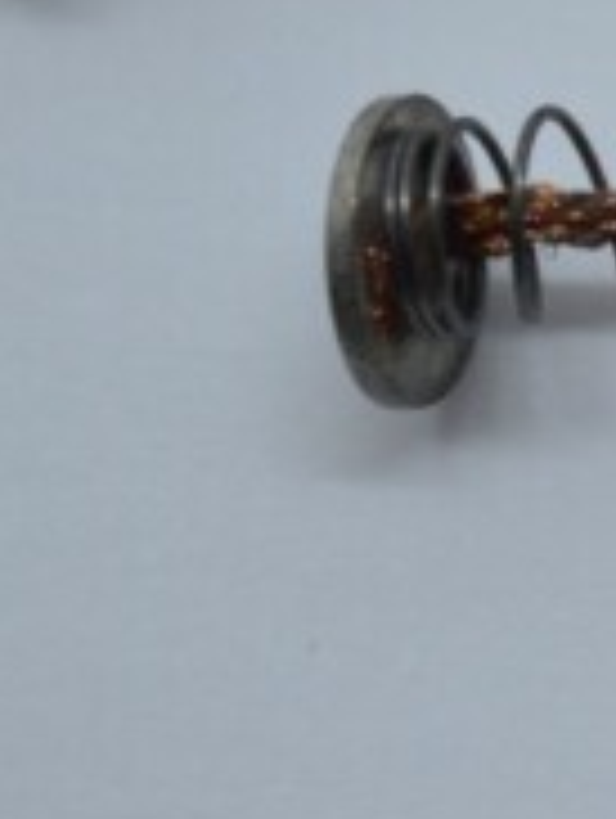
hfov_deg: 4.7
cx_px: 1452
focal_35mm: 313
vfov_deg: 6.3
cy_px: -164
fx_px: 7407
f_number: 5.6
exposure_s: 1/125
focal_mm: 55
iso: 400
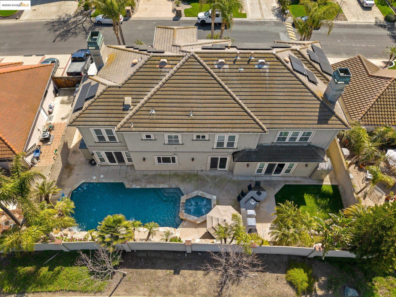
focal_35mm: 24
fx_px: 275
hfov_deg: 71.6
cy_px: 148
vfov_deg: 56.8
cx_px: 198
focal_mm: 8.67
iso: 100
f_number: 1.8
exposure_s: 1/20
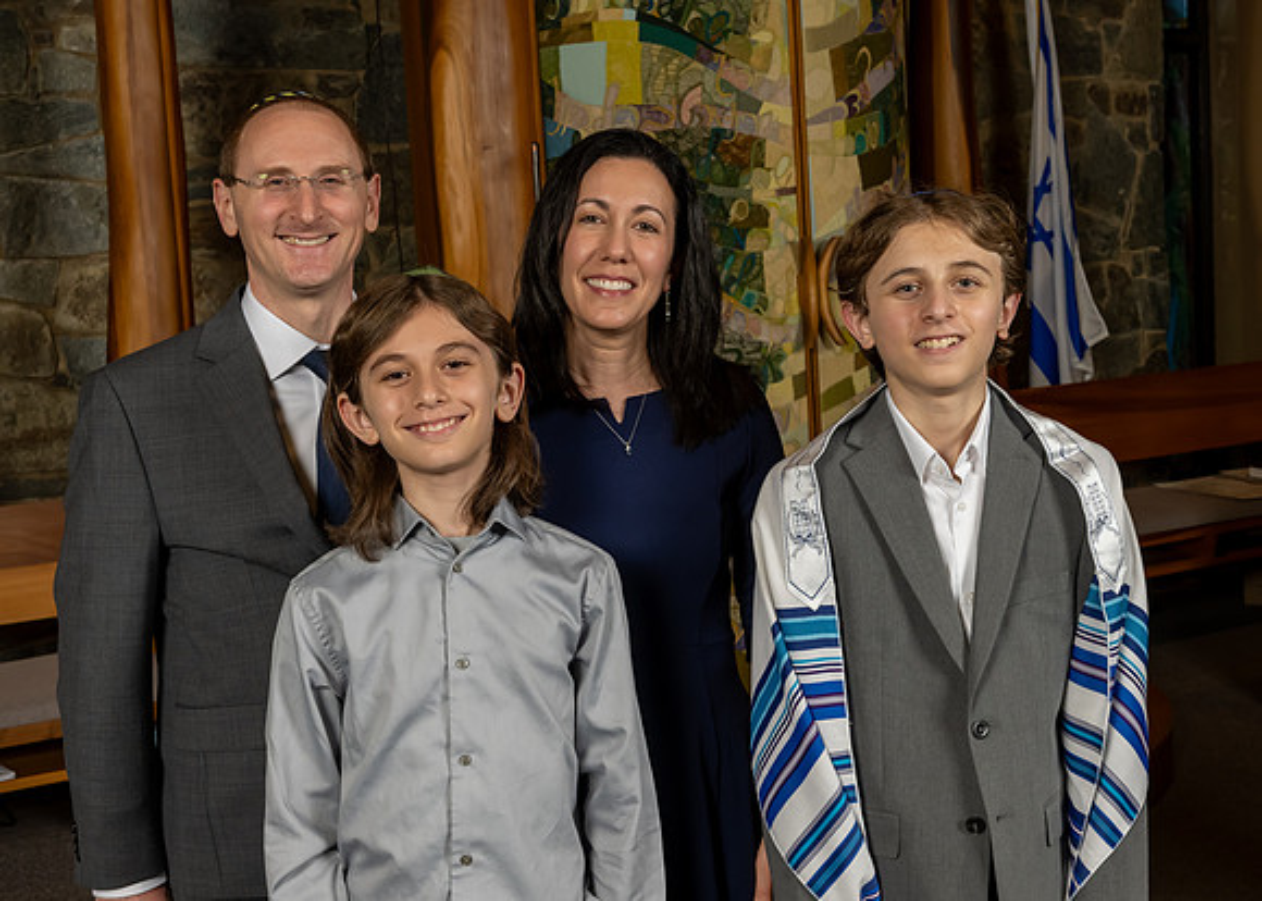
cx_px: 621
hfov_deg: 35.2
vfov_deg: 25.5
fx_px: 1992
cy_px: 452
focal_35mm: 56
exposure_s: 1/200
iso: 800
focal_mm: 34
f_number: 8
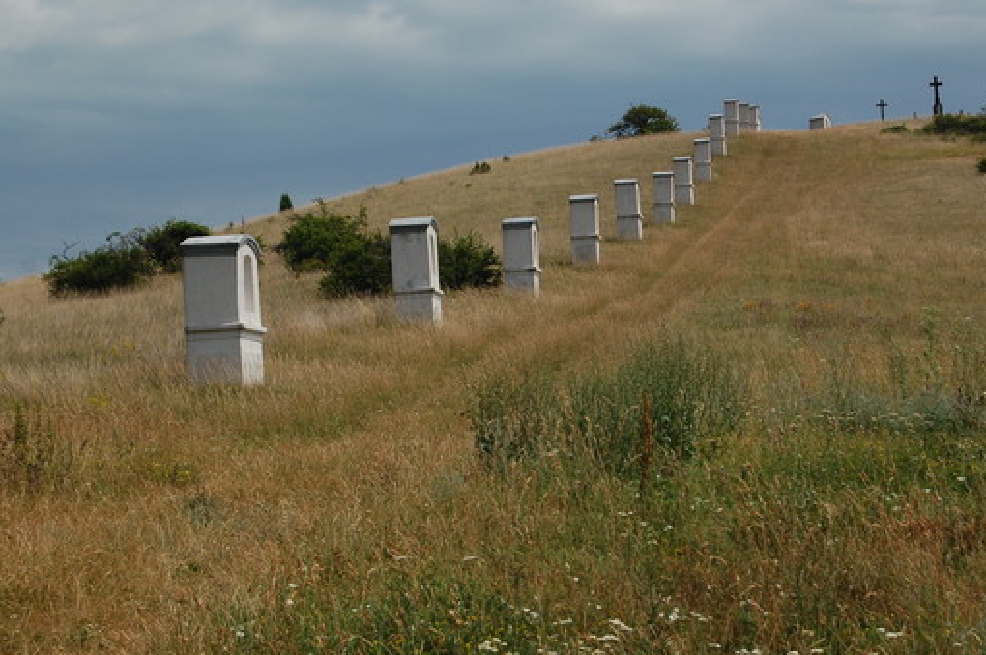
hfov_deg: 19.7
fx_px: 2835
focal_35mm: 104
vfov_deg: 13.2
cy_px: 354
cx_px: 561
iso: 200
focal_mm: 55
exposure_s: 1/320
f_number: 9
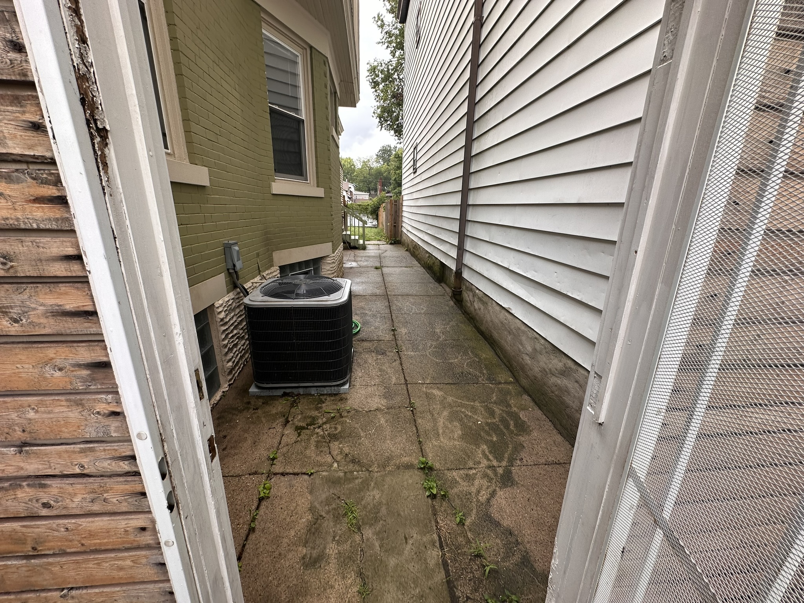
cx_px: 402
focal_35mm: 14
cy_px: 302
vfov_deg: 85.7
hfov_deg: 102.1
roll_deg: -0.9
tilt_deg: -16.0
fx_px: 325
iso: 40
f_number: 2.2
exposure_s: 1/287
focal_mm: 2.22
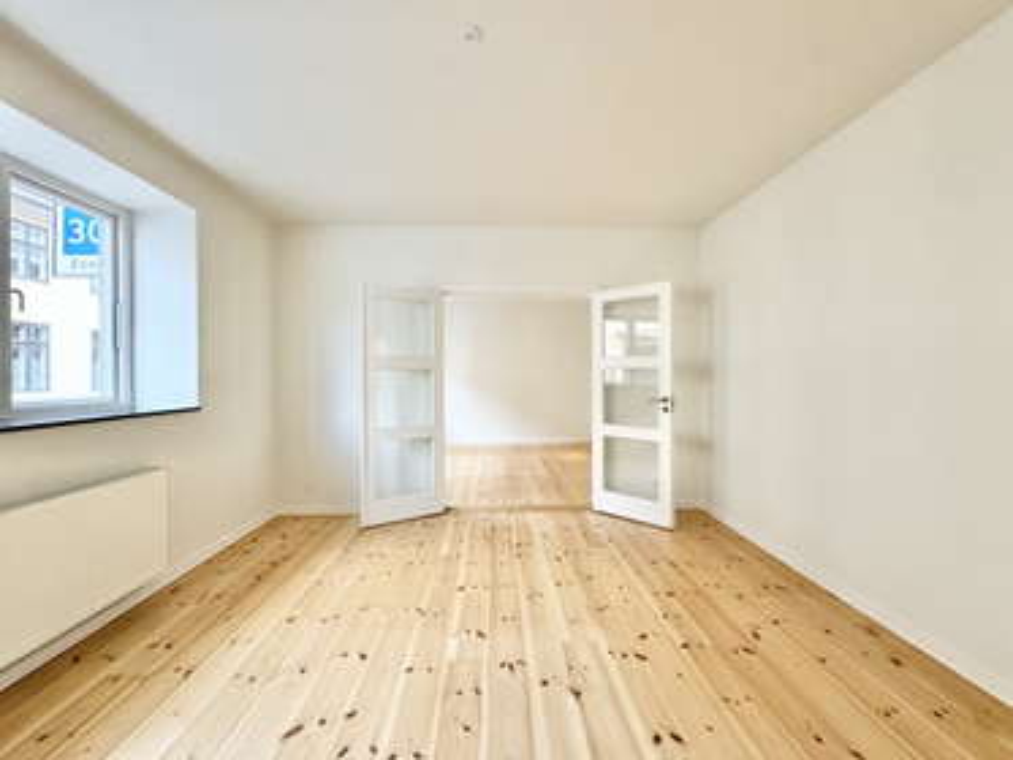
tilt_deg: -0.7
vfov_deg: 85.7
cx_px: 506
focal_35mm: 14
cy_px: 380
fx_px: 410
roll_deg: +0.9
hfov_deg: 102.0
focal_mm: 2.22
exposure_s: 1/100
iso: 250
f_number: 2.2
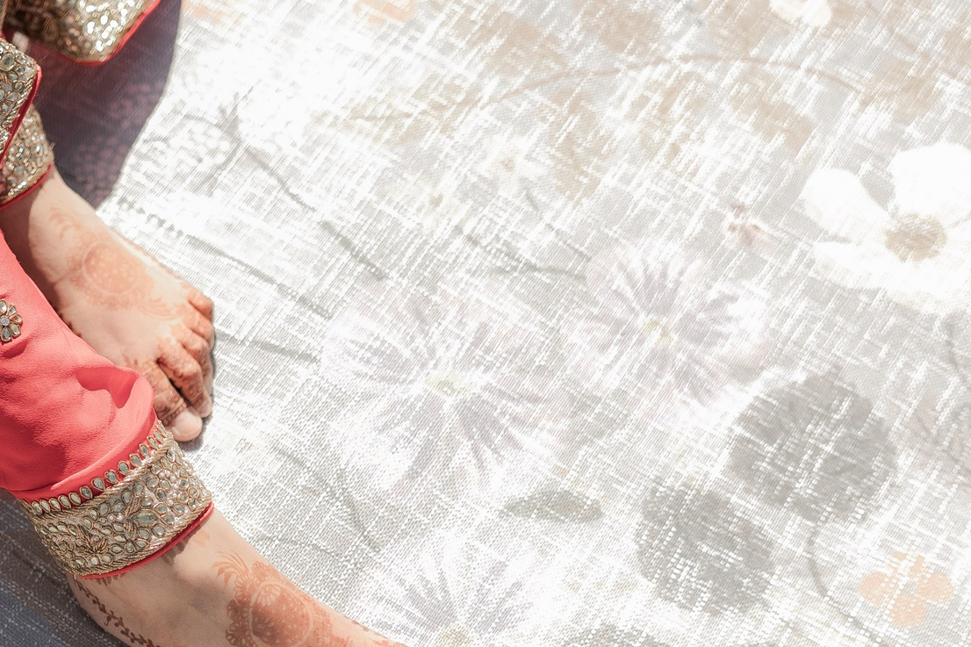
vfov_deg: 16.7
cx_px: 149
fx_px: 2184
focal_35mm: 81
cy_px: 555
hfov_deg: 24.5
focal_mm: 35
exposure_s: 1/500
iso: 100
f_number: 2
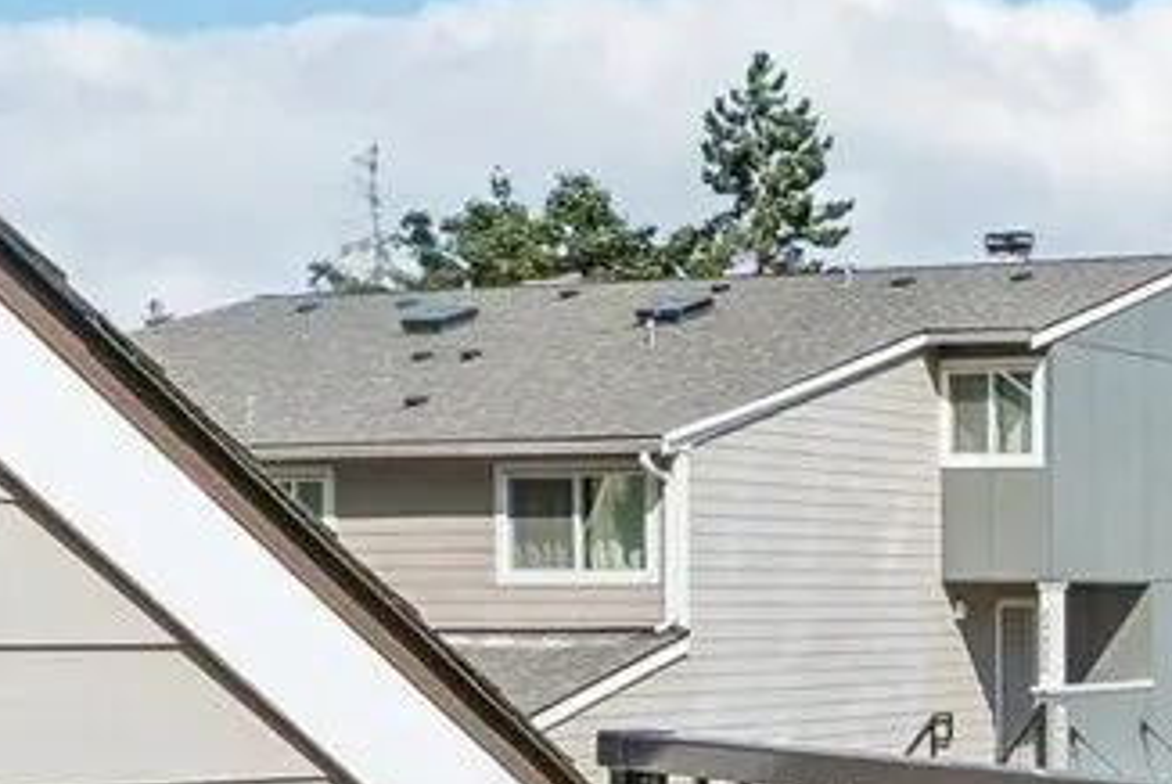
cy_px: 646
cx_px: 1580
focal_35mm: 78
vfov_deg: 17.4
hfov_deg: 22.7
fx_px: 2542
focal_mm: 10
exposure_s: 1/320
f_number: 9
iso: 250
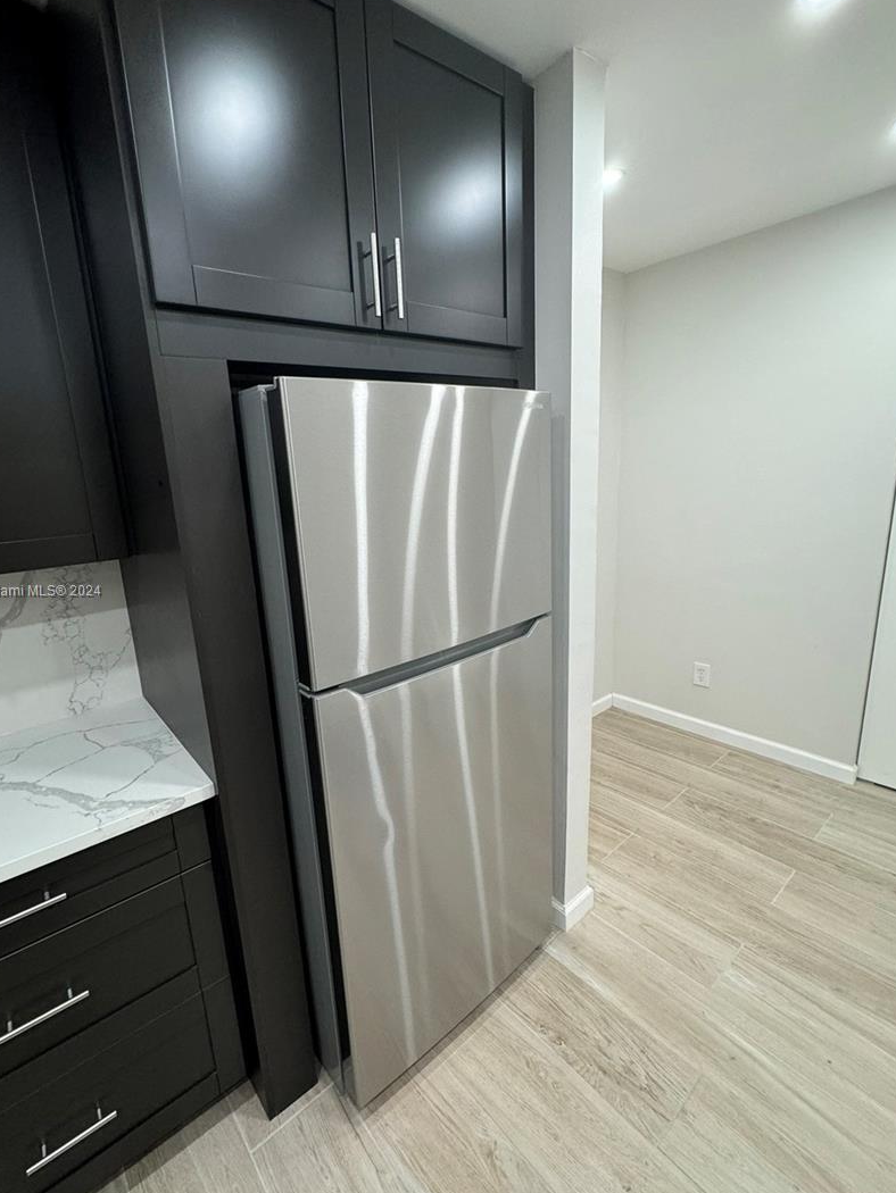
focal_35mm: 16
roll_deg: +4.3
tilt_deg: -12.2
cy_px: 592
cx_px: 405
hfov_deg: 77.9
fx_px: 552
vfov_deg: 94.5
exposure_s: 1/120
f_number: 2.2
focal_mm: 2.22
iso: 200
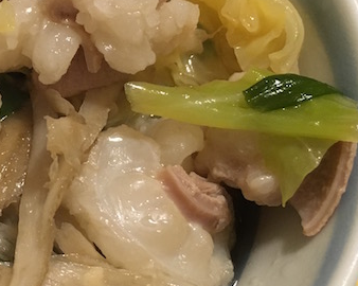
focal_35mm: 67
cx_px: 4
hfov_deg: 26.8
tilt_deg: -70.7
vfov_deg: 22.8
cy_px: 145
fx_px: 709
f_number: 2.2
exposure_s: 1/33
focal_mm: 4.15
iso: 200
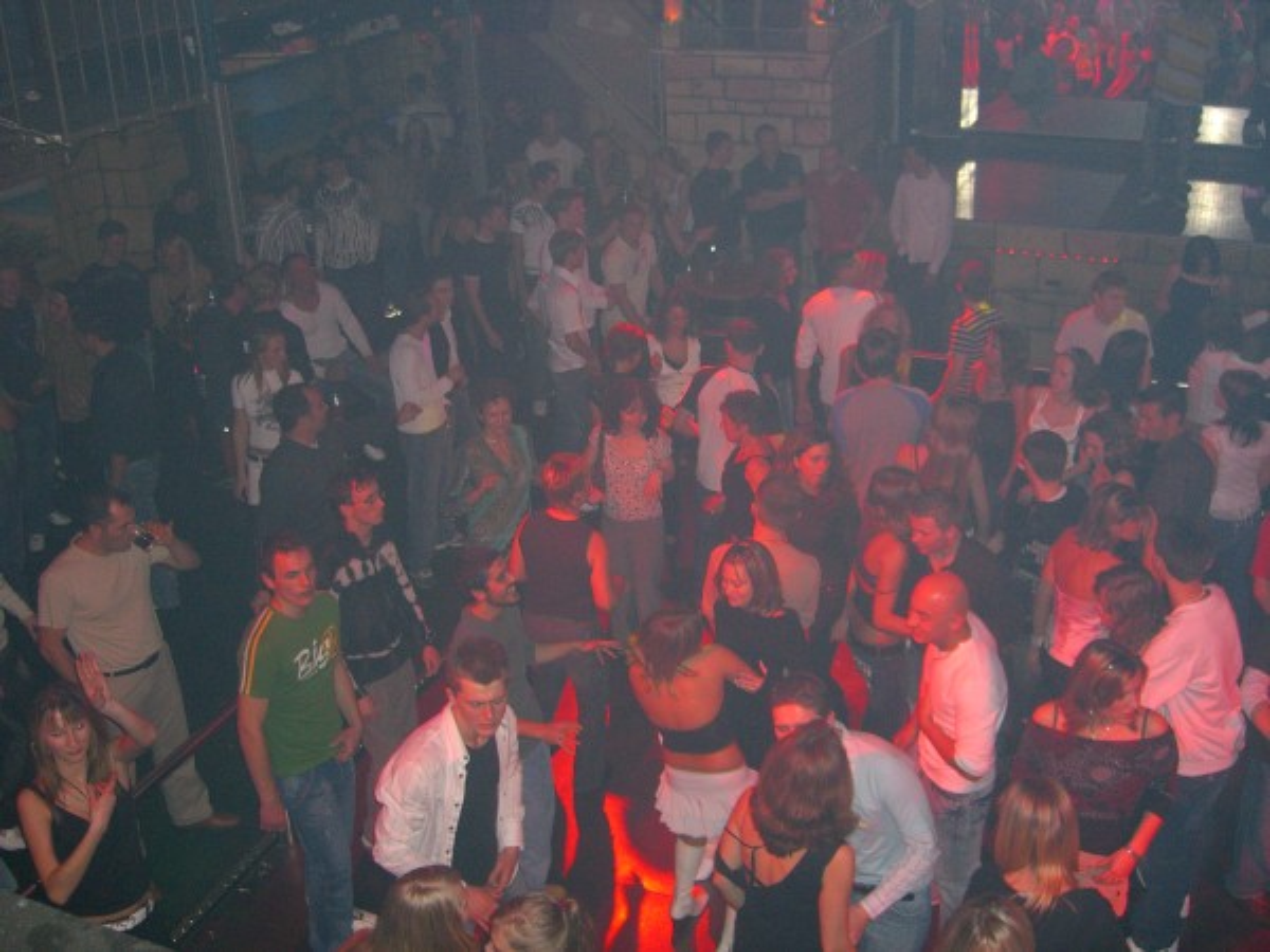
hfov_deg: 49.0
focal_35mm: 38
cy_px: 476
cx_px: 635
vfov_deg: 37.7
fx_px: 1394
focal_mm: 7.9
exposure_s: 1/60
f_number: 2.8
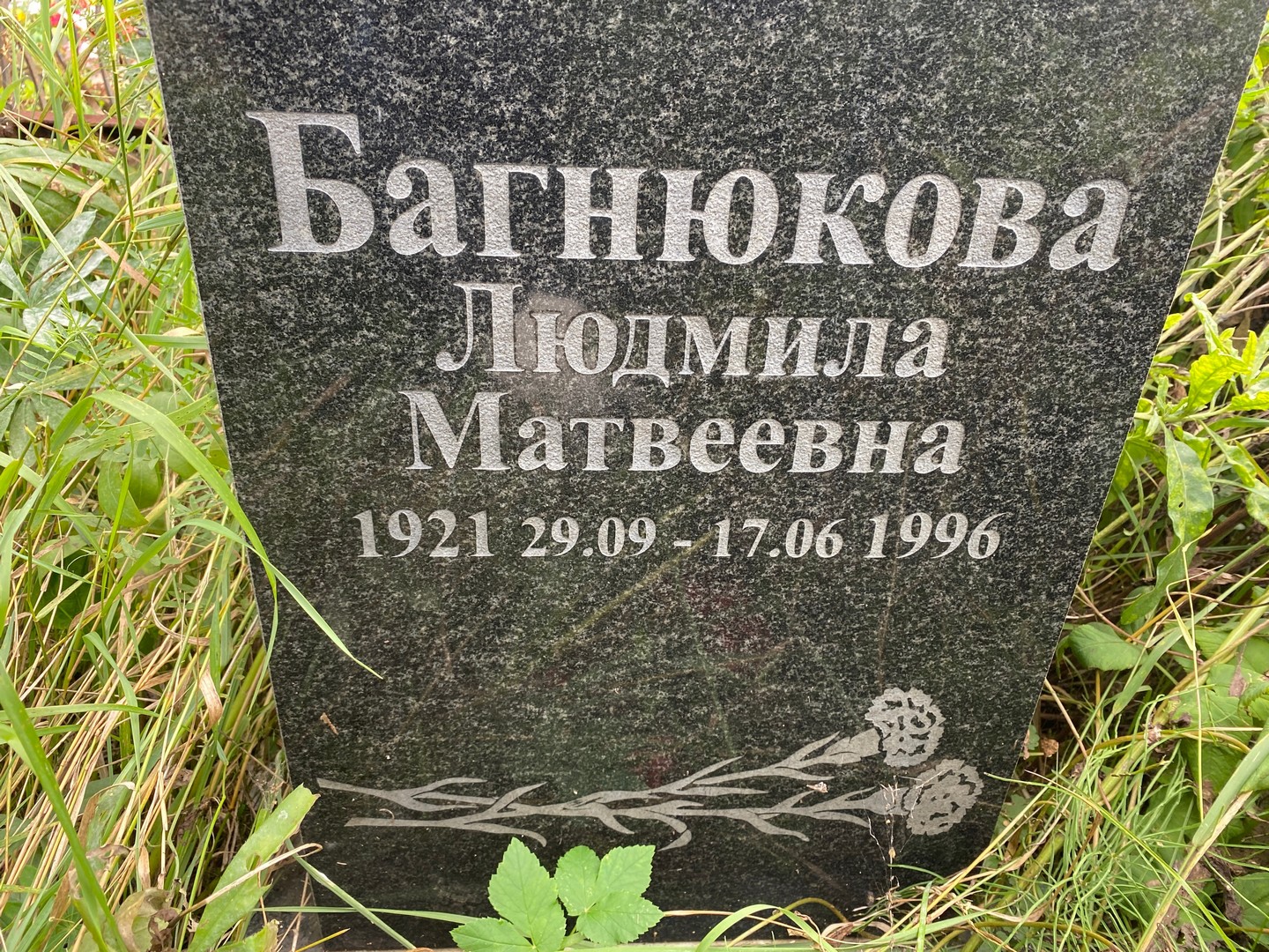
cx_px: 634
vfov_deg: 53.1
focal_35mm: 26
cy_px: 476
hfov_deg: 67.3
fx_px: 953
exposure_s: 1/121
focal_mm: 4.25
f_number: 1.8
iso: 80
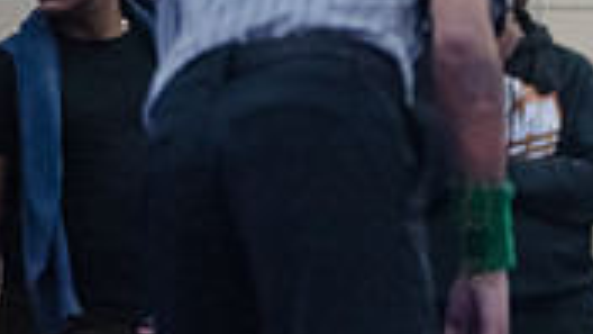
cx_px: 910
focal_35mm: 414
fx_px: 6510
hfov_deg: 5.2
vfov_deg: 2.9
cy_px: 393
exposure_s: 1/400
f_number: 3.2
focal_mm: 120
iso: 8000
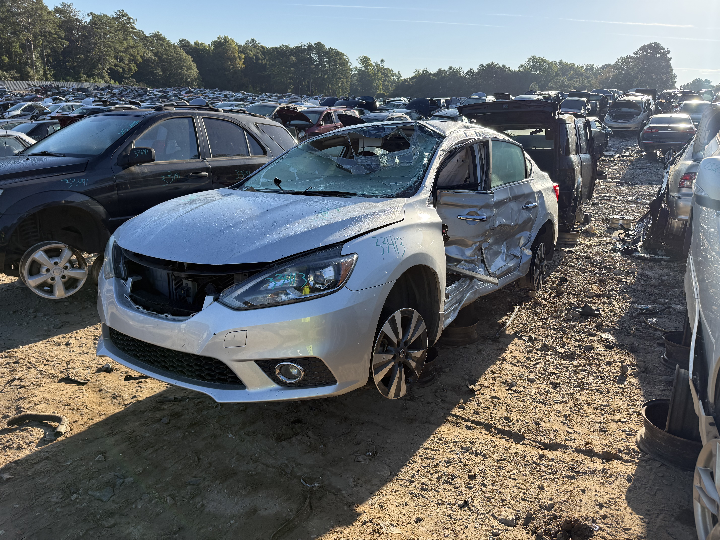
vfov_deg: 56.8
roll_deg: -3.9
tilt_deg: -15.0
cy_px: 270
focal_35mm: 24
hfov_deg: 71.6
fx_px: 499
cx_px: 360
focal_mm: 6.76
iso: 100
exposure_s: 1/2053
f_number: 1.78
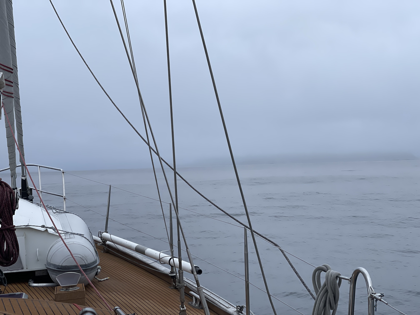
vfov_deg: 22.9
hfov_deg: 30.3
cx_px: 210
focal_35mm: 64
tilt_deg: +1.5
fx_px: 777
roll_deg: +2.8
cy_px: 158
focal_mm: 7.5
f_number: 2.2
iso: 20
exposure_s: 1/428
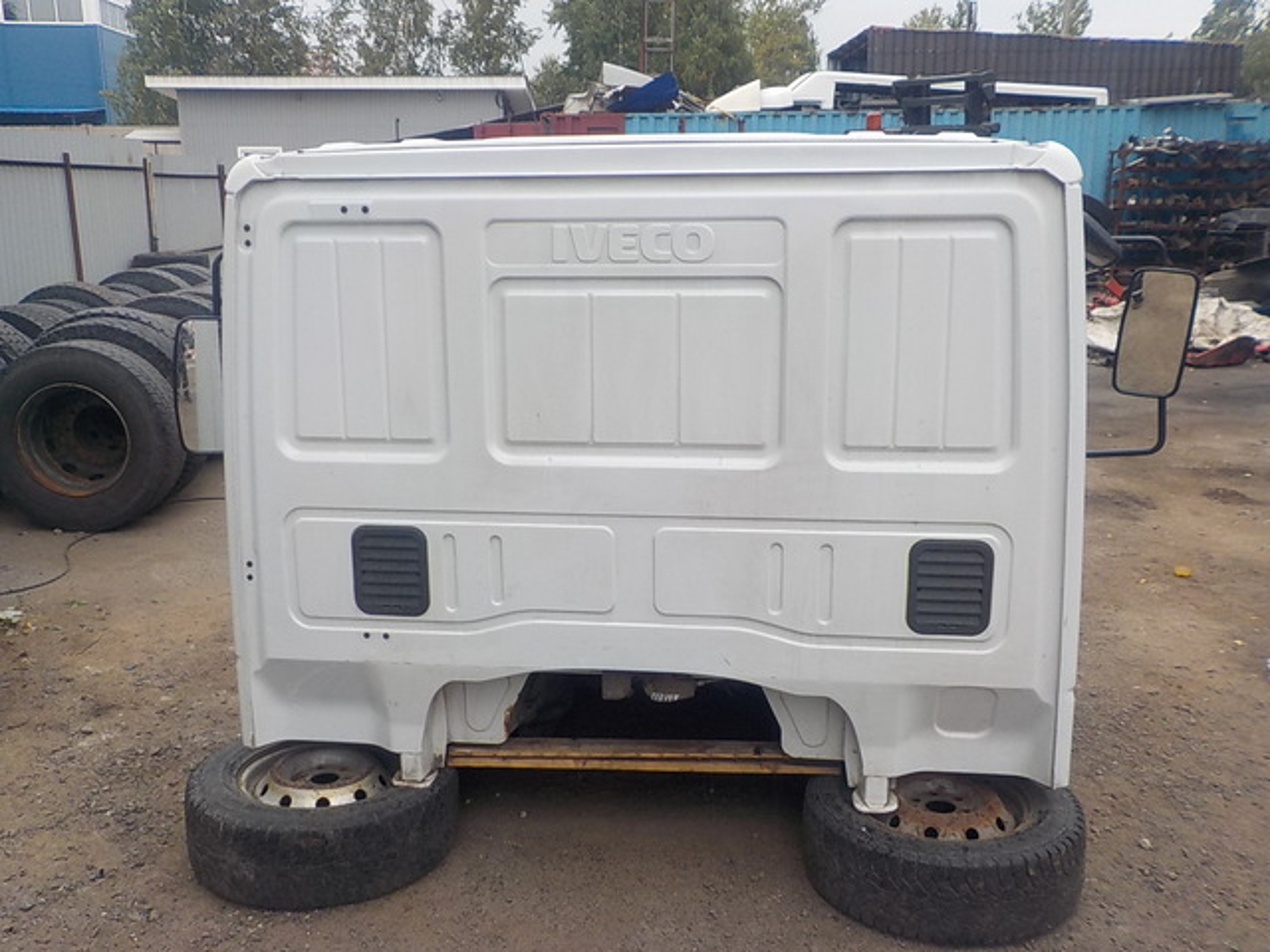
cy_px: 476
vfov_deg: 46.8
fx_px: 1101
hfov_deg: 60.0
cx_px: 635
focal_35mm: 30
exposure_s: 1/30
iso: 125
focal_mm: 4.1
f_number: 3.3
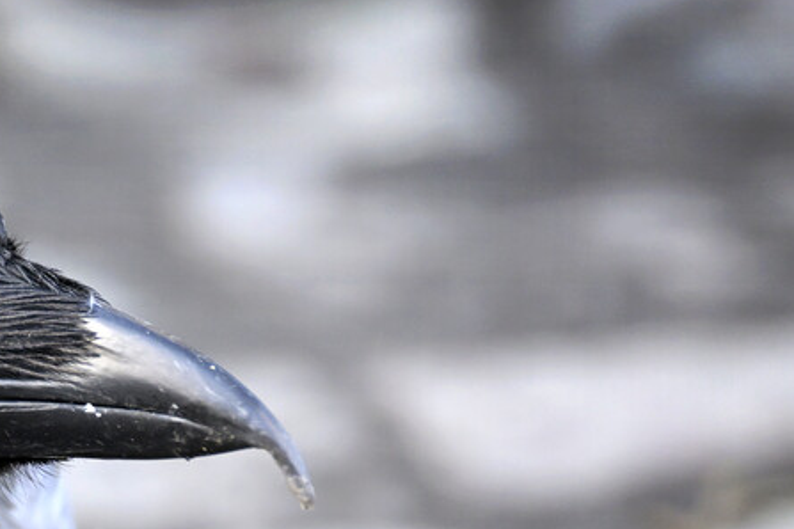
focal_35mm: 1216
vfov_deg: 1.1
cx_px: -311
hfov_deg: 1.7
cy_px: 470
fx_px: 26817
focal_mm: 340
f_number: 5.6
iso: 1100
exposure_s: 1/160
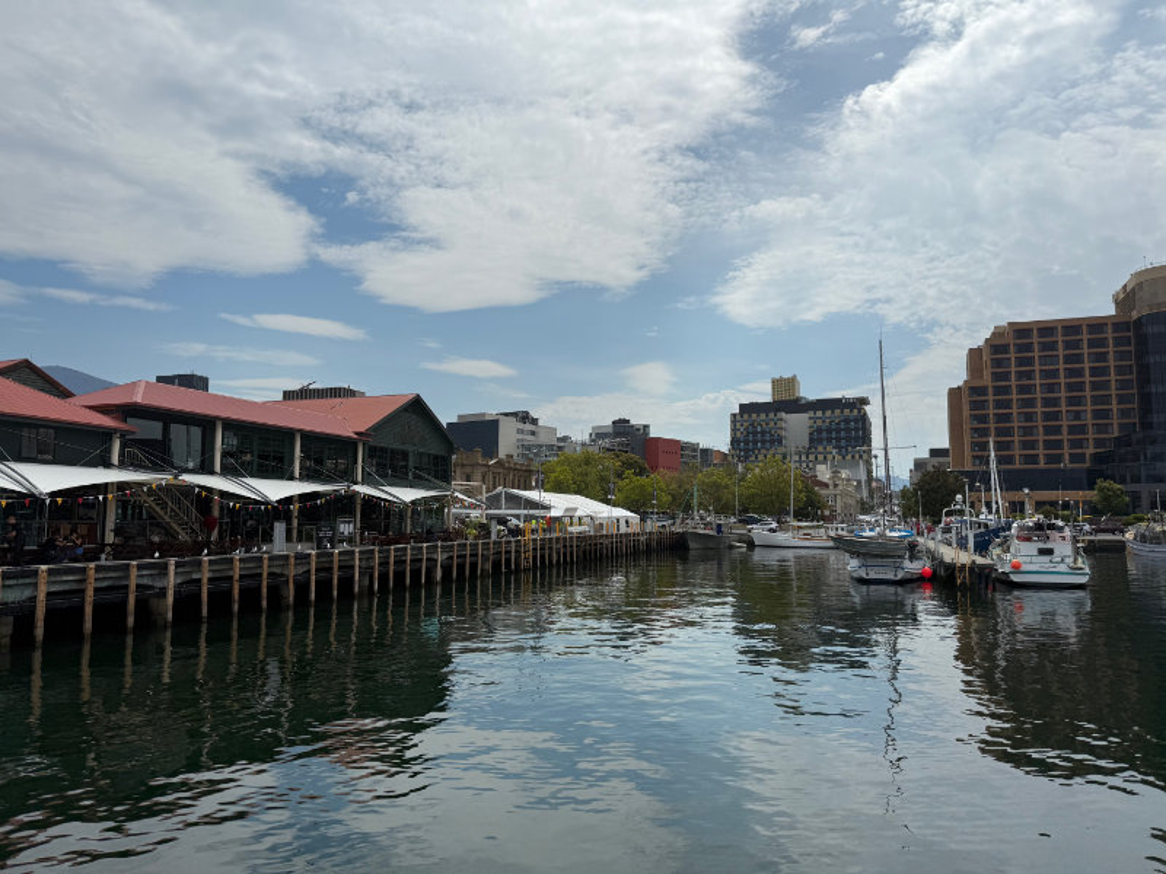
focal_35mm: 24
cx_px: 583
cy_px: 437
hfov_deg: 71.6
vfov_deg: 56.8
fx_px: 808
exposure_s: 1/14286
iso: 64
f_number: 1.8
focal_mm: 6.8
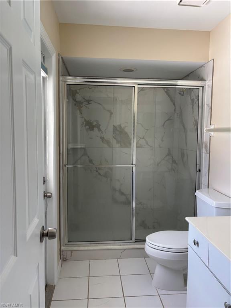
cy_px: 154
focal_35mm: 26
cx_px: 116
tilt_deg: -4.3
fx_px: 231
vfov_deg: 67.3
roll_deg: -1.4
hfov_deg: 53.1
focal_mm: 5.96
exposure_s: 1/121
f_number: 1.6
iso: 80
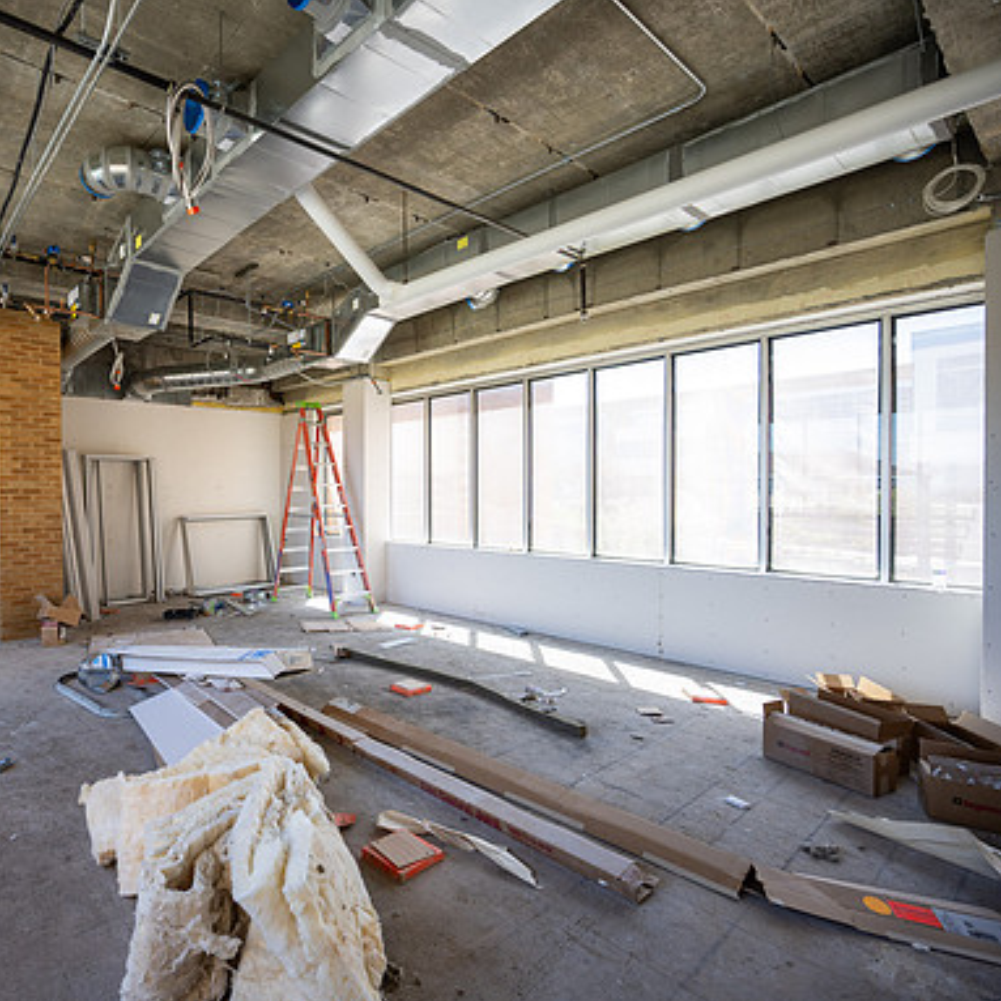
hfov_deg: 76.7
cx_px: 293
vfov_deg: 80.7
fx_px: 589
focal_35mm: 18
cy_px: 500
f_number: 4
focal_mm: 14
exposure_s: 1/100
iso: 200
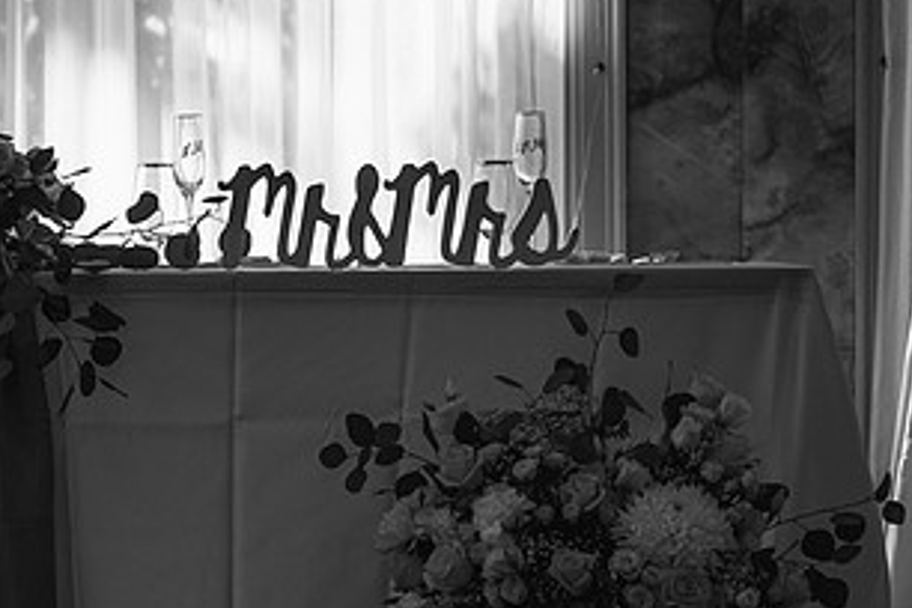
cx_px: 232
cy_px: 316
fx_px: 2406
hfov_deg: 21.3
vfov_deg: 14.4
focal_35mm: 95
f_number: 2.8
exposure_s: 1/800
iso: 100
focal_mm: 50
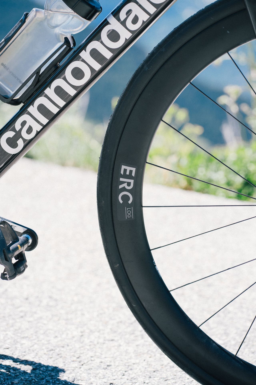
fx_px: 907
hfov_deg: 16.1
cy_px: 192
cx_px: 128
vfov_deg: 23.9
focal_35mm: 85
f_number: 4
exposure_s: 1/1000
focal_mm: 85
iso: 400
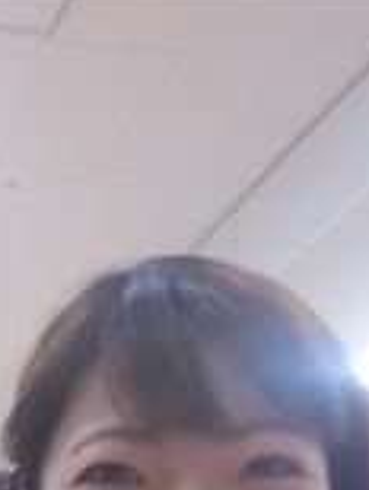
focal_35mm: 101
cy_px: 700
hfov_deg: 13.3
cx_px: -283
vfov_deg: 17.7
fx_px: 1432
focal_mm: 4.6
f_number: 3.5
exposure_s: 1/30
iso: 250
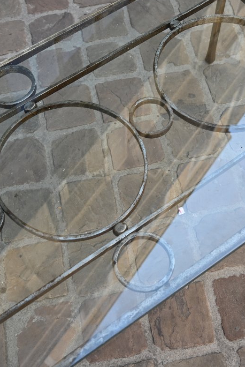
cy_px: 184
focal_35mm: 47
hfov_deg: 28.5
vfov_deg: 41.8
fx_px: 481
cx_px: 110
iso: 250
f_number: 4
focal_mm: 20.5
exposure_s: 1/250
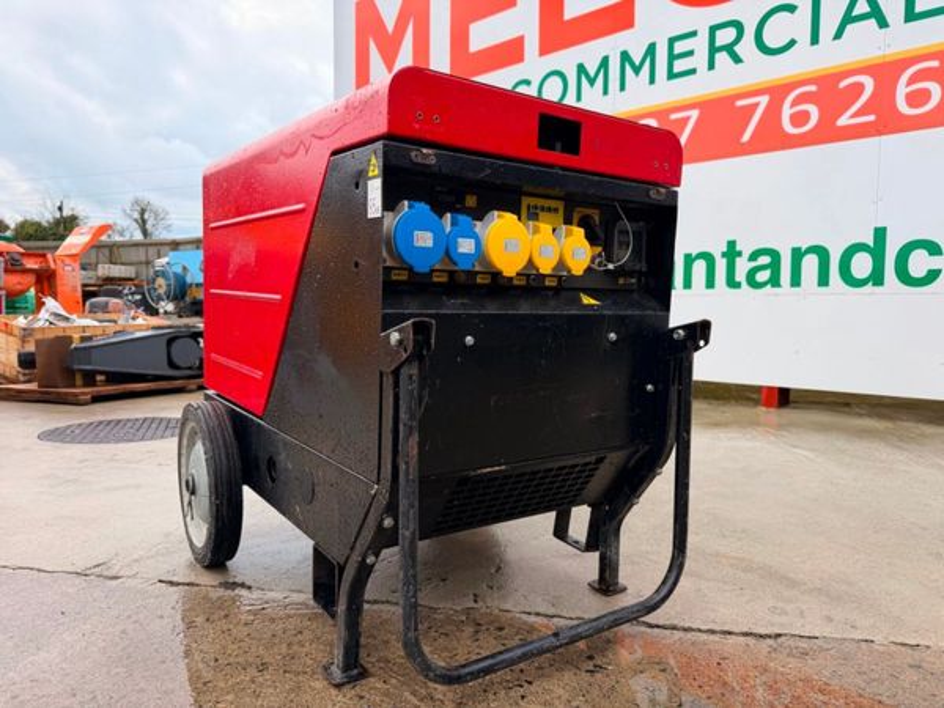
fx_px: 654
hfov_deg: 71.6
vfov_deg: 56.8
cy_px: 354
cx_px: 472
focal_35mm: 24
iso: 100
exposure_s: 1/1618
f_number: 1.78
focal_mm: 6.76
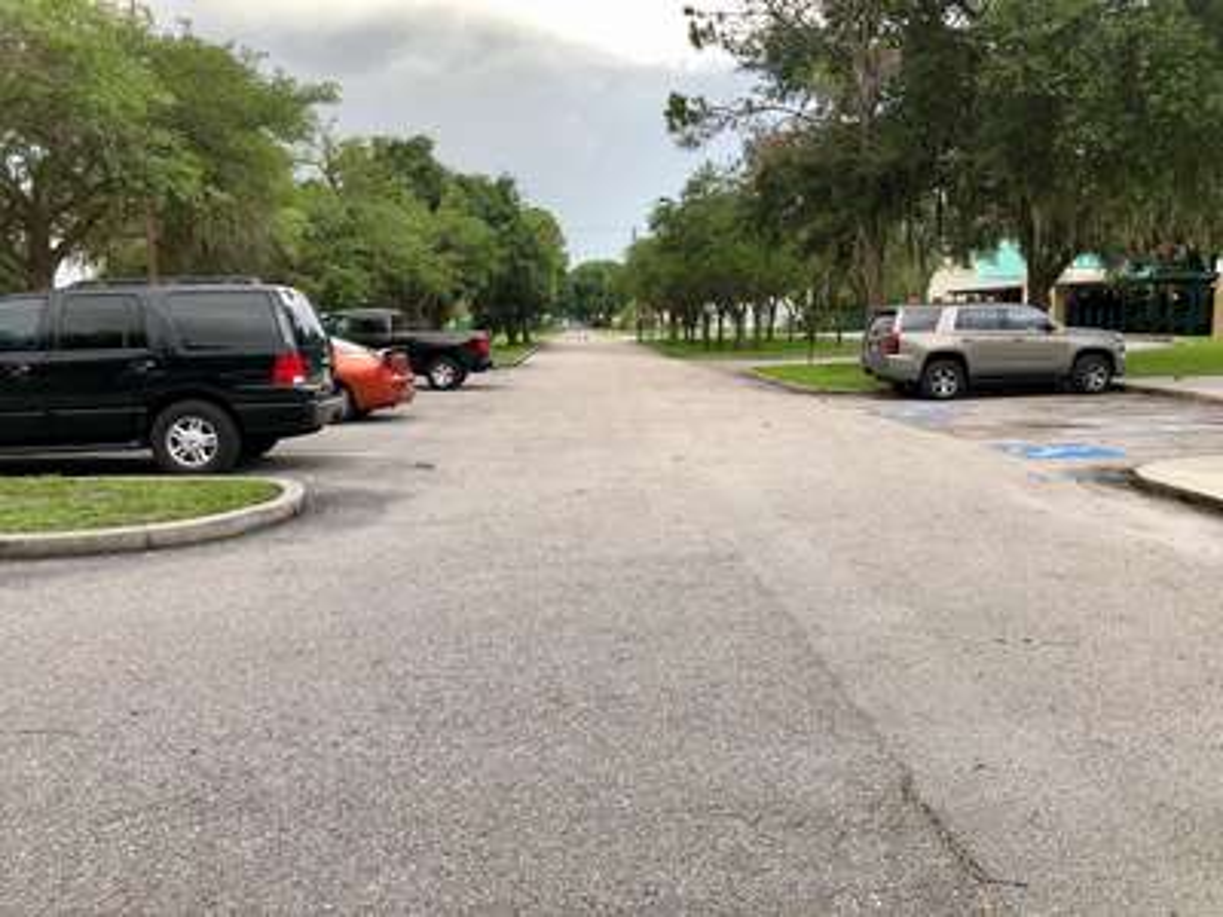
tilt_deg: -6.5
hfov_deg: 63.4
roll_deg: +0.4
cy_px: 458
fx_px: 989
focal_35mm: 28
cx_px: 612
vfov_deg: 49.7
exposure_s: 1/428
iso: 20
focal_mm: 4
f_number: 1.8
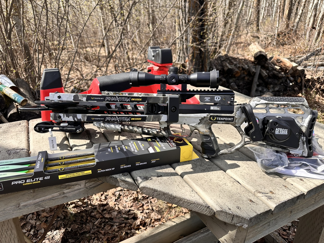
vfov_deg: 56.8
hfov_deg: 71.6
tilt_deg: -26.6
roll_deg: +3.4
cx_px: 162
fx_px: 225
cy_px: 122
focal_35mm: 24
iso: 80
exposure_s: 1/1272
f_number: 1.78
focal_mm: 6.86
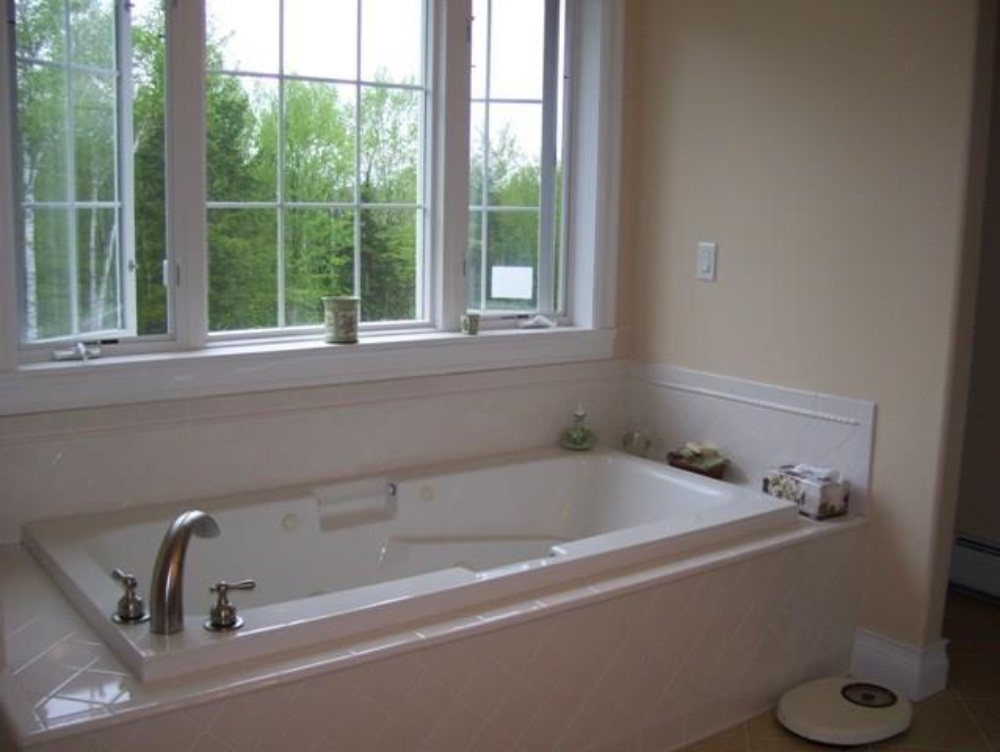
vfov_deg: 39.7
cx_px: 500
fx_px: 1041
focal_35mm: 36
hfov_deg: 51.3
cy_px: 376
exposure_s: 1/60
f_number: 2.7
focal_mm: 6
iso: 80
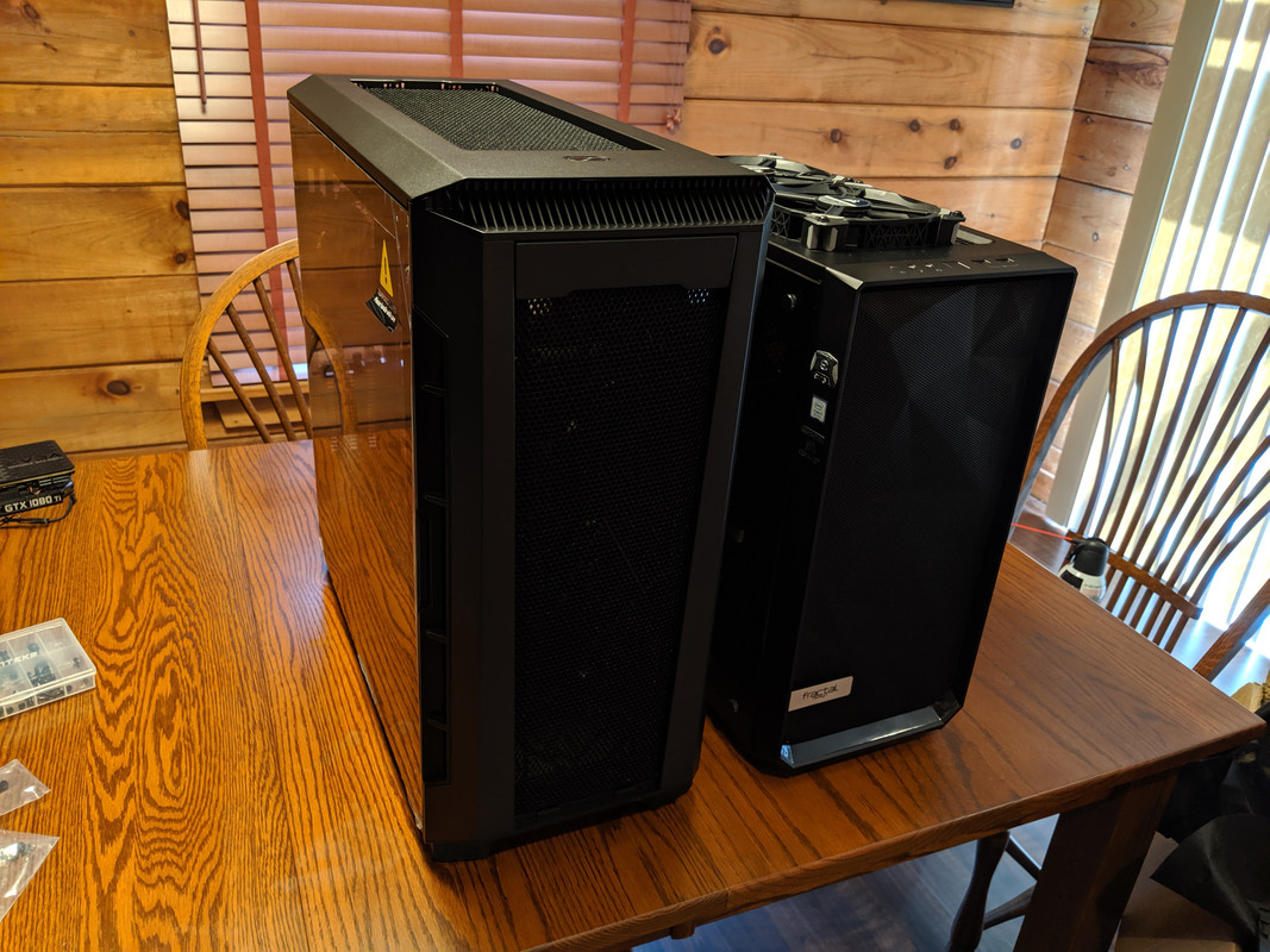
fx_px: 990
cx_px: 635
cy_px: 476
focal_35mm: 27
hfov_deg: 65.3
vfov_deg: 51.3
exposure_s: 1/24
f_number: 1.8
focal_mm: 4.44
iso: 144
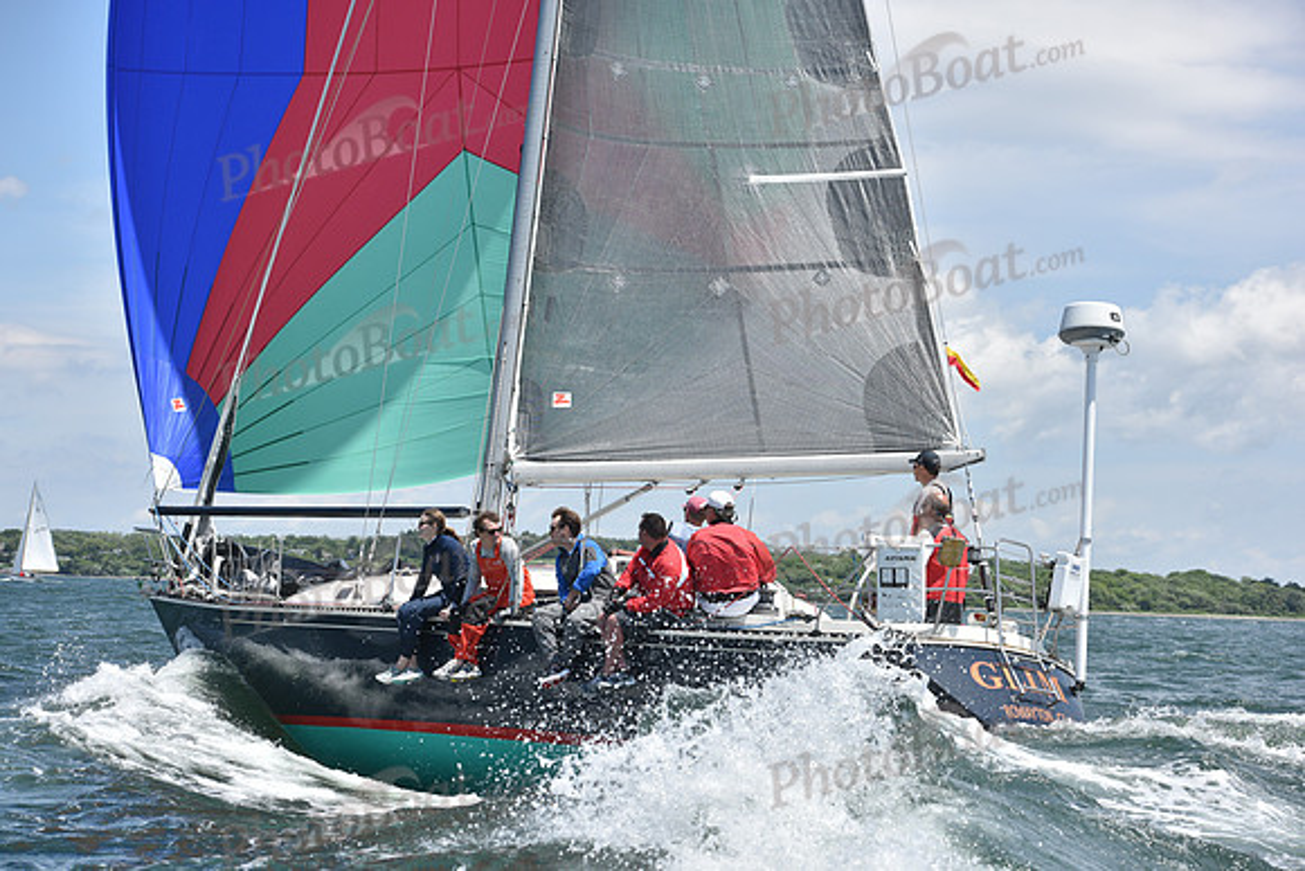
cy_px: 436
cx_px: 652
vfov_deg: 19.5
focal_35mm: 70
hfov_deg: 28.8
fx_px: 2538
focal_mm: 70
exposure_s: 1/1250
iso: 250
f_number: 6.3
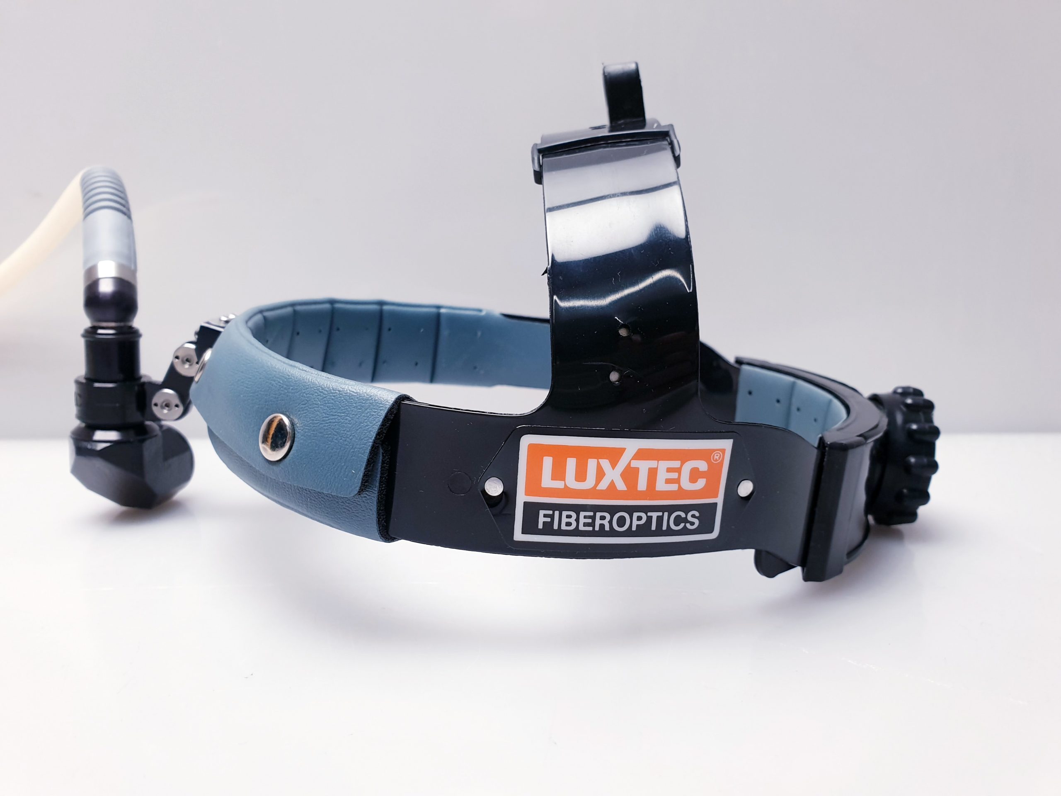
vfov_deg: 53.1
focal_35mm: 26
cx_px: 530
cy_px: 398
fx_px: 797
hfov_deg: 67.3
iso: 100
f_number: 2.4
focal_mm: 4.3
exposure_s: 1/100
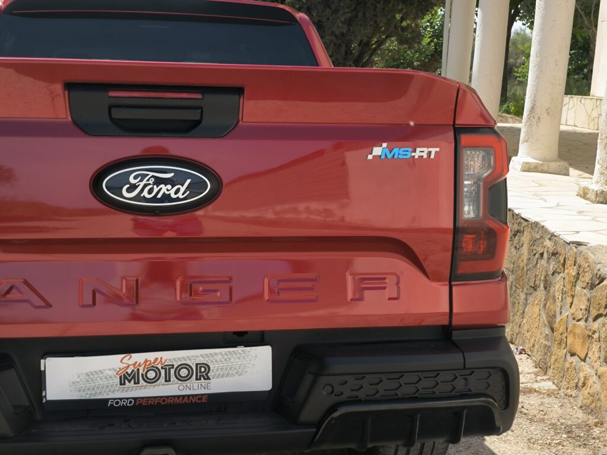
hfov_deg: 36.8
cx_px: 304
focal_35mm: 52
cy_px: 228
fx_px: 912
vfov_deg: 28.0
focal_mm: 7.1
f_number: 1.9
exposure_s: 1/434
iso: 50
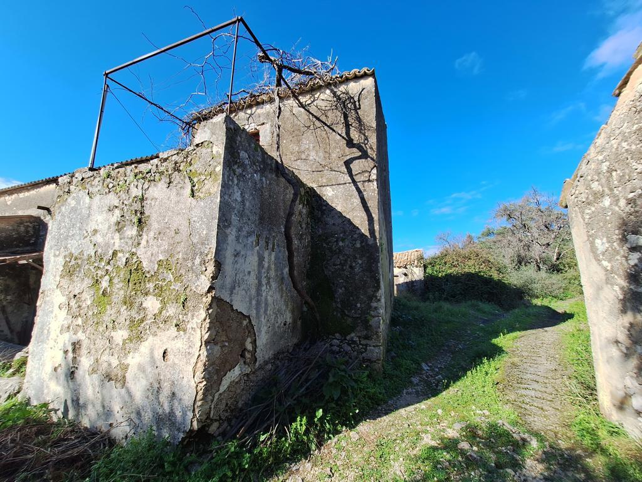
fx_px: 241
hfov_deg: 106.2
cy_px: 241
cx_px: 321
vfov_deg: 89.9
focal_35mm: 13
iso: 40
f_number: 2.2
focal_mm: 1.74
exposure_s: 1/942
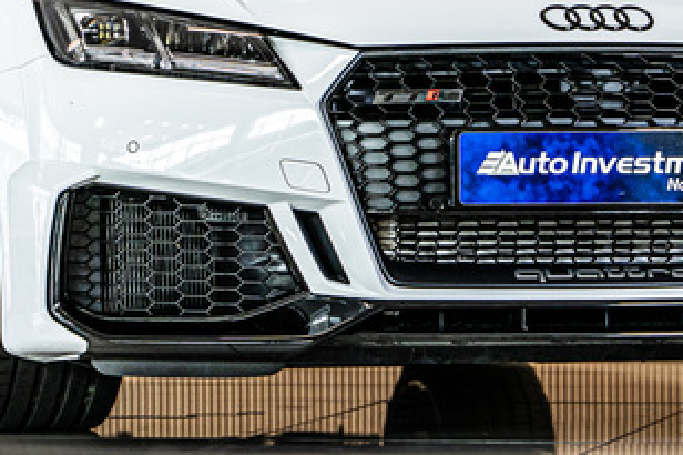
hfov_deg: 8.3
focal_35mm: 249
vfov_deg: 5.5
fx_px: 4721
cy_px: 55
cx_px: 442
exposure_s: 1/125
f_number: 4.5
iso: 400
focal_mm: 75
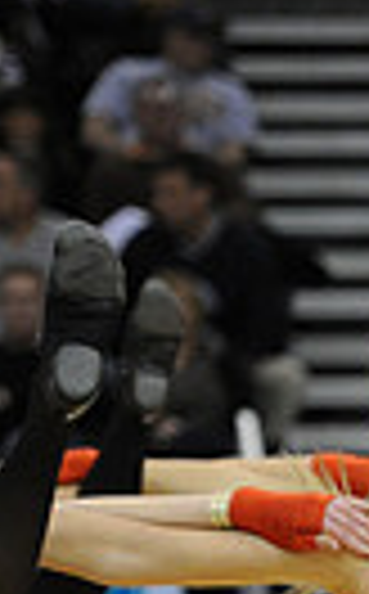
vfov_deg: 4.2
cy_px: 806
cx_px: 1264
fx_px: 8113
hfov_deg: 2.6
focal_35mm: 502
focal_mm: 112
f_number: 3.2
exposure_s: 1/640
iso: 5000
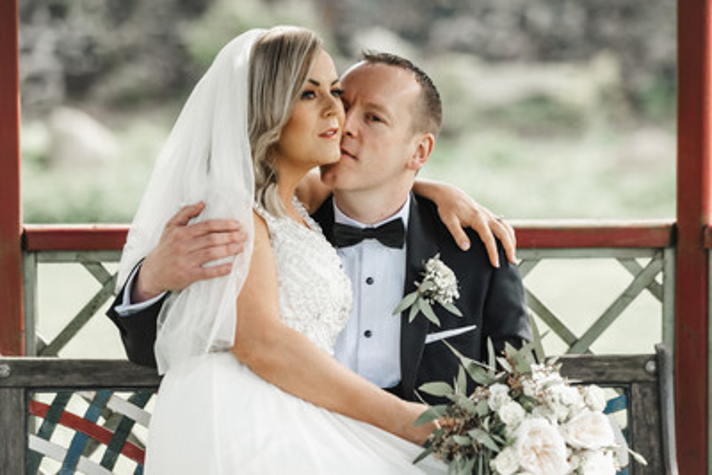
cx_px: 377
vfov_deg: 7.9
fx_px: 3443
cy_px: 224
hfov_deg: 11.8
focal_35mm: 174
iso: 250
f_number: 2.8
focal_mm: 160
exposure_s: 1/640
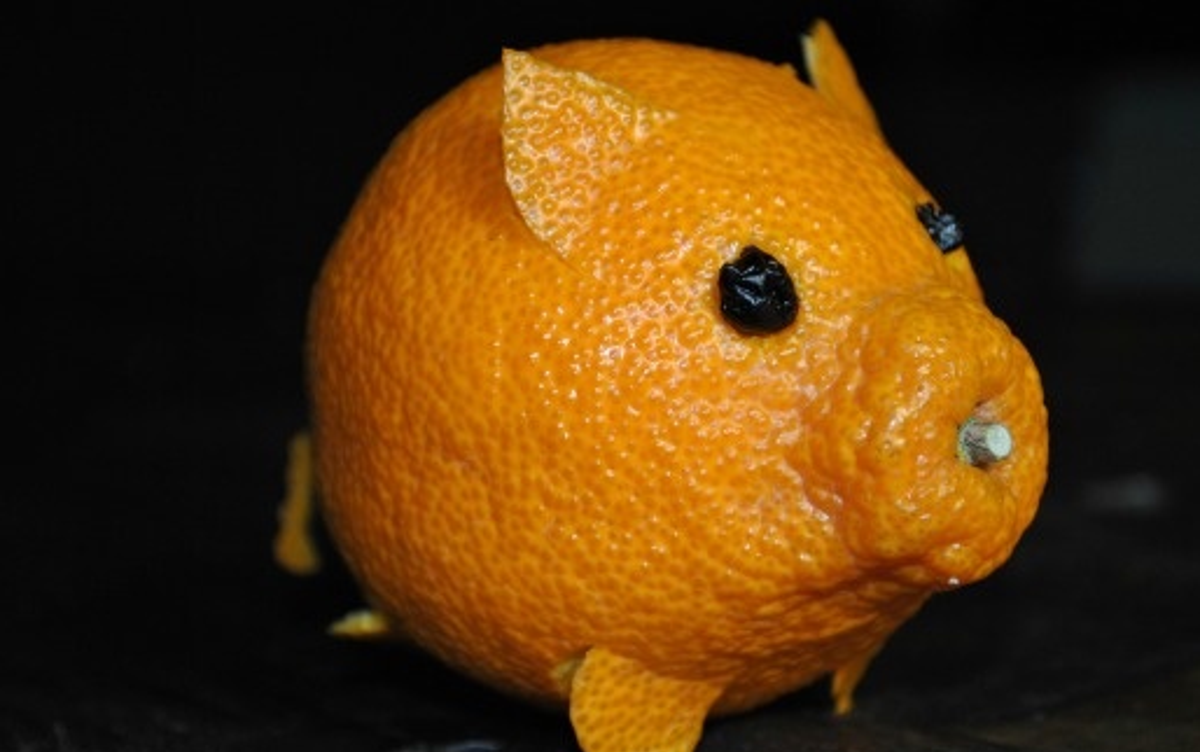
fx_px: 2422
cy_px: 403
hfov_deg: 27.8
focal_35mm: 74
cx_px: 602
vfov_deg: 17.6
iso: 200
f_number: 5.3
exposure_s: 1/60
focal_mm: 48
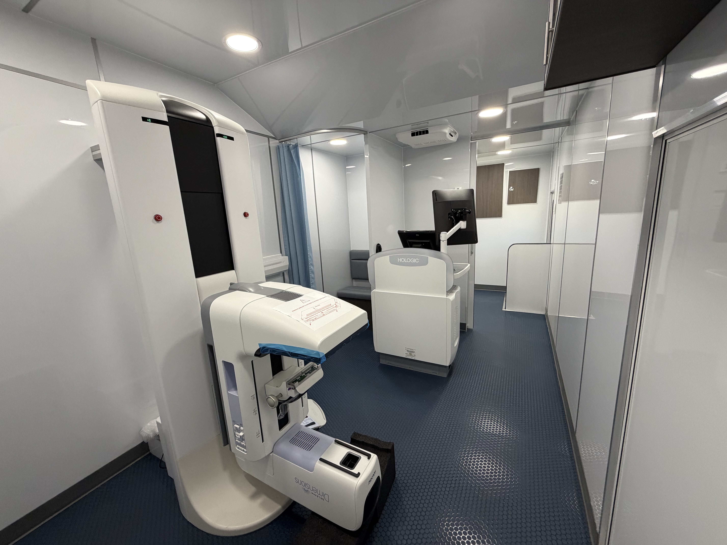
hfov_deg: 102.1
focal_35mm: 14
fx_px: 294
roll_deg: +2.5
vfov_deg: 85.7
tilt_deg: -13.9
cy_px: 272
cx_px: 364
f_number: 2.2
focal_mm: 2.22
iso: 320
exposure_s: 1/120
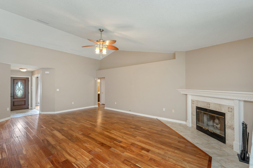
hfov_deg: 96.6
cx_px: 119
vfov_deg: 73.7
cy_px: 87
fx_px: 112
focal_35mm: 16
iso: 500
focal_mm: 15
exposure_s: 1/25
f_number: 8
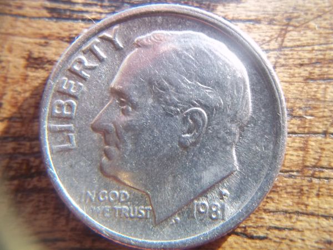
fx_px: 346
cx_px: 166
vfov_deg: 39.7
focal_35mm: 36
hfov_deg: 51.4
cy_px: 125
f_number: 3.1
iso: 80
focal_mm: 6.5
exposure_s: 1/80
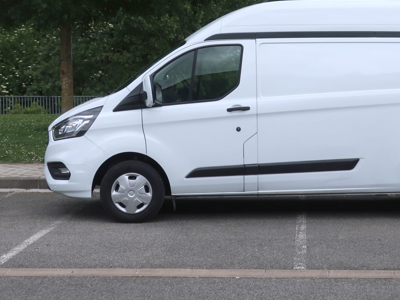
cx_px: 288
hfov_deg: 46.5
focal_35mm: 39
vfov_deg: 36.8
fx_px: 451
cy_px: 134
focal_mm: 6.86
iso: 80
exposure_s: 1/3200
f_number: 1.8
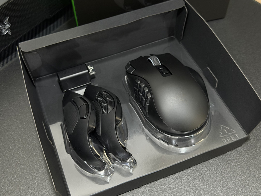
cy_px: 98
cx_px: 130
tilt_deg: -57.2
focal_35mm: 48
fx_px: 362
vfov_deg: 30.3
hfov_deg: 39.7
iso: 500
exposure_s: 1/30
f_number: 1.78
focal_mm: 6.76
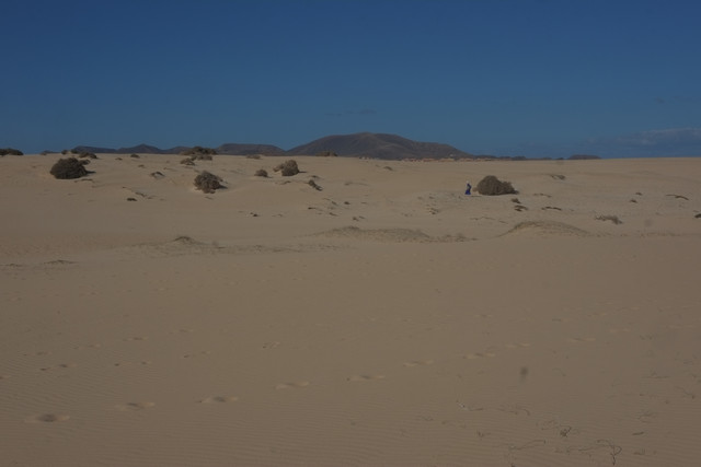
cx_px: 350
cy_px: 234
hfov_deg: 47.4
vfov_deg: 32.6
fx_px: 798
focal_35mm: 41
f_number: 16
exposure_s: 1/600
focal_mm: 27
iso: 200
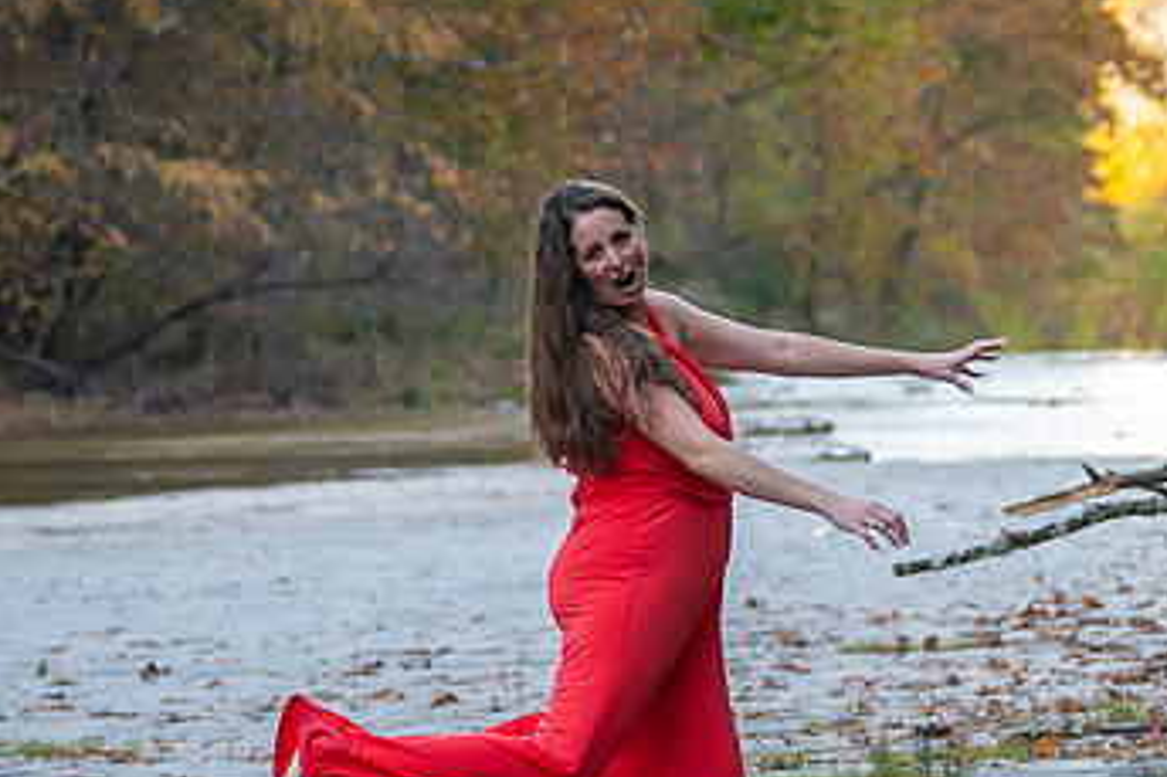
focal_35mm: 242
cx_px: 1102
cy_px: 390
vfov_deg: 5.7
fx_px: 7841
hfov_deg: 8.5
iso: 640
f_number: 2.8
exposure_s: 1/500
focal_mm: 70
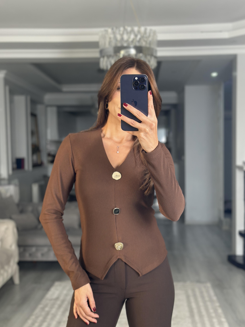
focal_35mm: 50
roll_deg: +1.0
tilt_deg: -16.7
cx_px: 124
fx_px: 472
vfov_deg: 38.2
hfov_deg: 29.1
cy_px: 169
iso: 125
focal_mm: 6.86
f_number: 1.78
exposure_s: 1/50
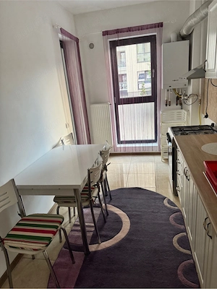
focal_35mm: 24
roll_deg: +5.0
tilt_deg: -16.3
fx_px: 201
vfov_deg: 71.6
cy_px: 144
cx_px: 108
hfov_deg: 56.8
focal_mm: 6.76
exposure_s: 1/60
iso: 320
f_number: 1.78
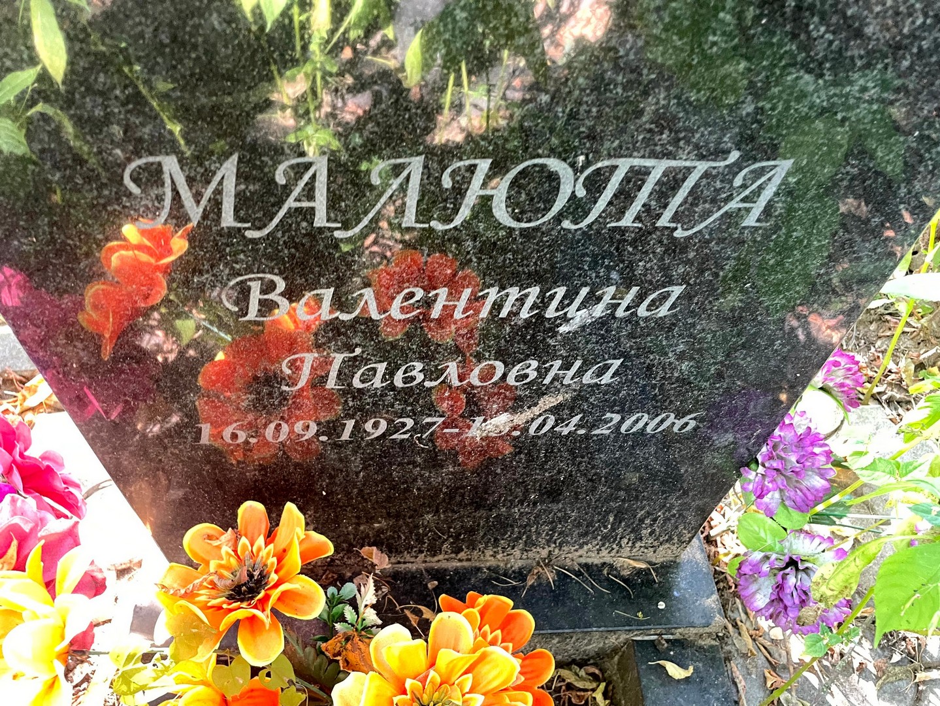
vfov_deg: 53.1
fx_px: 706
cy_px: 353
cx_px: 470
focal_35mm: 26
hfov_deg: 67.3
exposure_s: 1/60
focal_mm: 4.2
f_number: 1.6
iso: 250
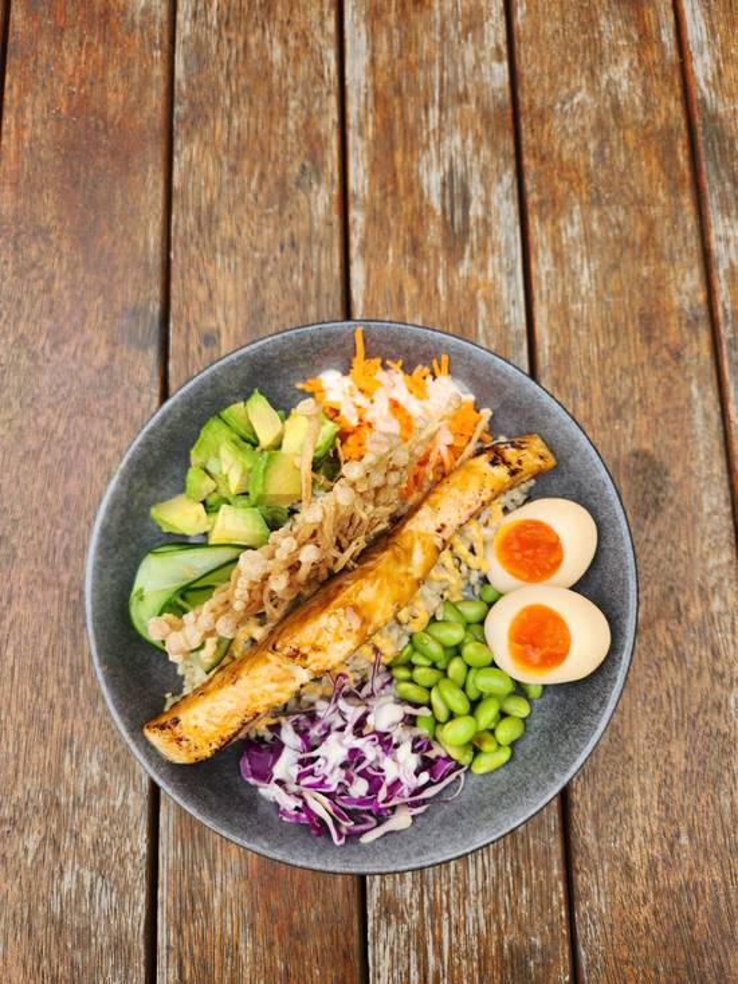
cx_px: 369
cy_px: 492
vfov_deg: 73.9
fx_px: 654
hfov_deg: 58.9
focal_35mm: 23
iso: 20
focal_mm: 5.4
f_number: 1.8
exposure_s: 1/200
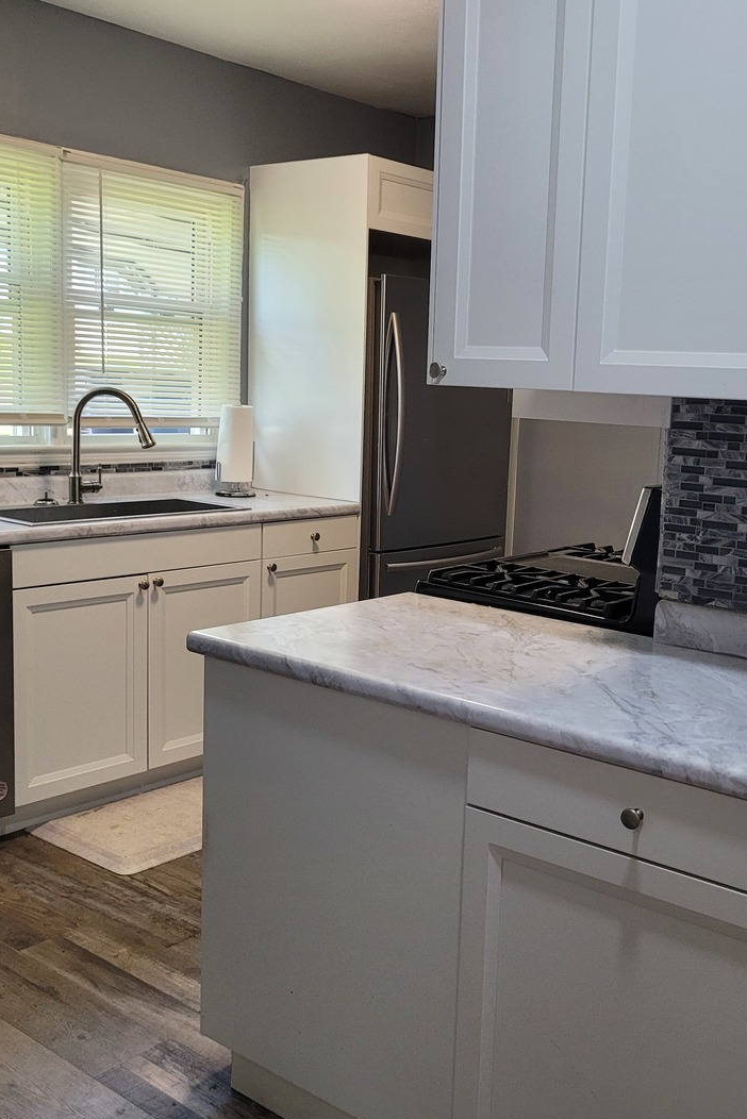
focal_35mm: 37
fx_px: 1151
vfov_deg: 51.9
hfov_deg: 35.7
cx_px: 489
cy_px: 565
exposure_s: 1/120
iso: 250
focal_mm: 5.4
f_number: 1.8
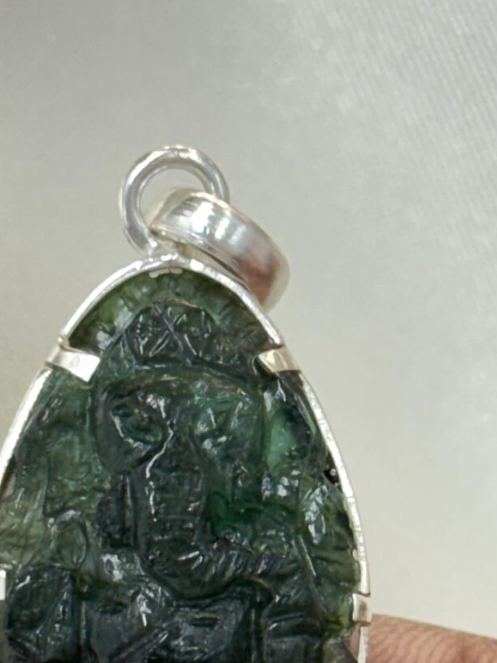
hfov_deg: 9.8
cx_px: 207
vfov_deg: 13.0
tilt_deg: -49.4
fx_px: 2892
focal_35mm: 151
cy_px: 545
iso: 125
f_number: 1.78
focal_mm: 6.76
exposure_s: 1/100
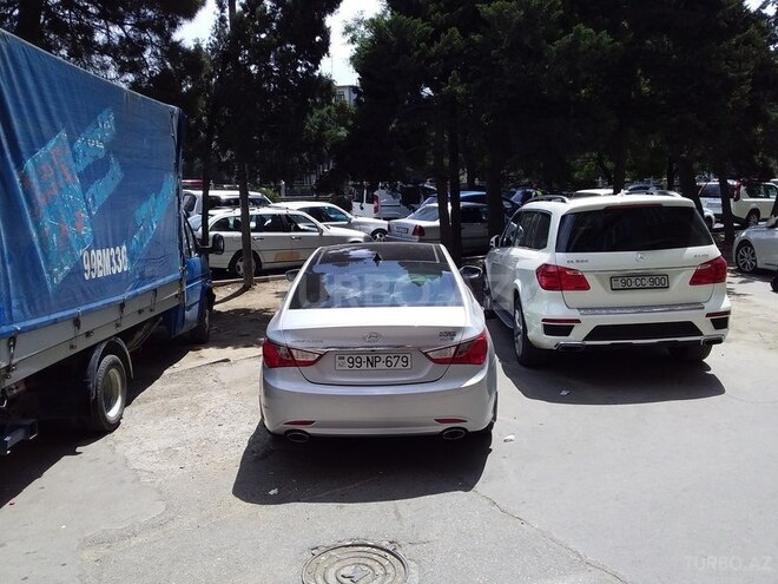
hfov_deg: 58.4
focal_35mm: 31
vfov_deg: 45.4
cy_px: 292
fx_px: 697
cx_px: 389
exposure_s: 1/1184
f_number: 2.2
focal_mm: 3.3
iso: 40
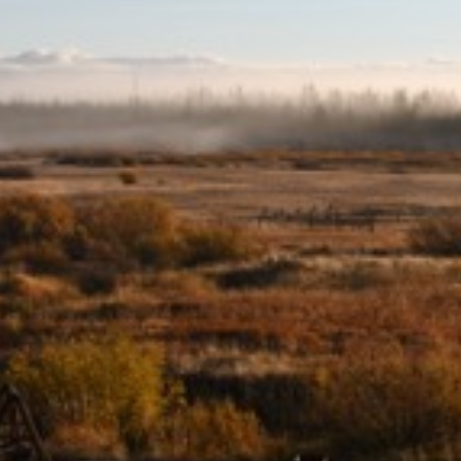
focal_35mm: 111
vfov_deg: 15.7
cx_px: -61
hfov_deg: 15.2
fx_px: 1672
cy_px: 164
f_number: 9
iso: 100
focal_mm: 26
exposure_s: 1/320
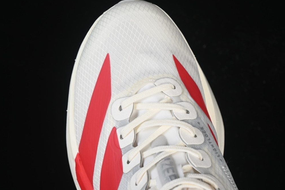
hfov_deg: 25.1
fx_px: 641
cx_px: 143
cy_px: 90
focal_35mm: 81
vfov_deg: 16.9
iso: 160
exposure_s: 1/80
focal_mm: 50
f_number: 7.1
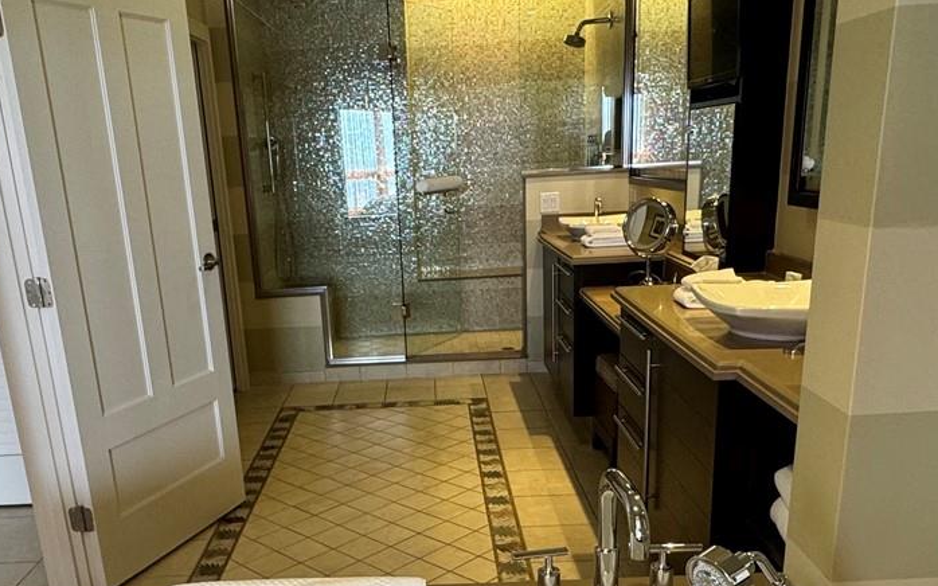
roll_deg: +2.2
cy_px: 438
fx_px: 869
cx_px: 391
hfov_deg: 56.4
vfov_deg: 36.4
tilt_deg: -17.8
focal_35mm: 34
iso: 200
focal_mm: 2.22
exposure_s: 1/60
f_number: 2.2
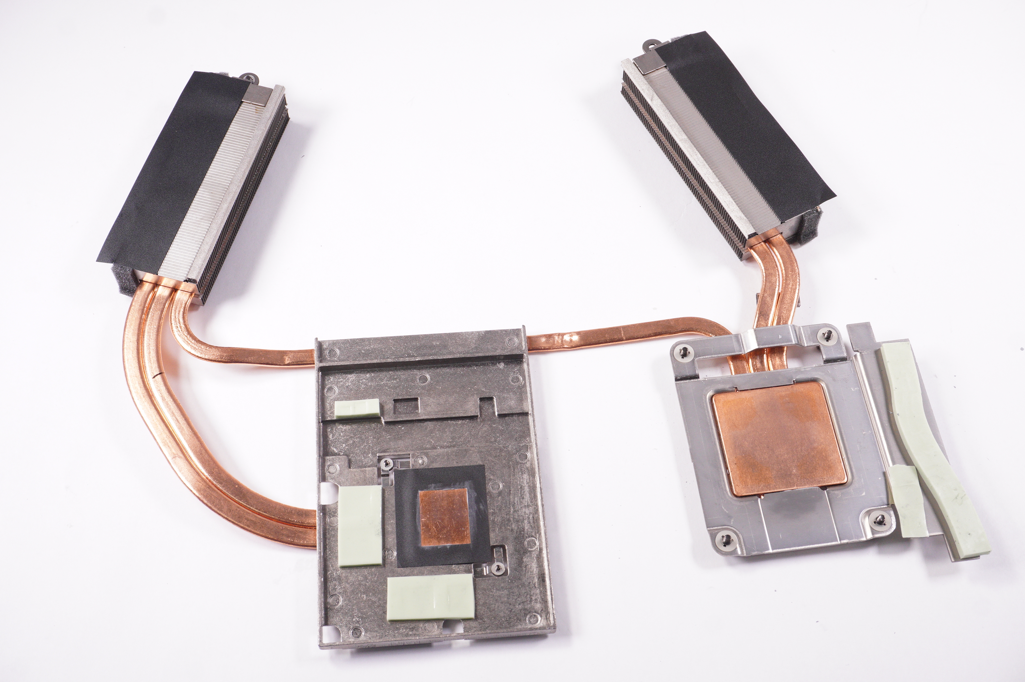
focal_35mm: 44
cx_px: 512
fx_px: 1237
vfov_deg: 30.8
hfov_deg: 45.0
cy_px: 341
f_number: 9
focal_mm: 29
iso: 1000
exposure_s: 1/250
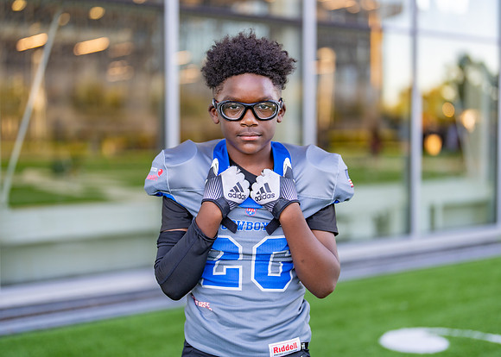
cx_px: 257
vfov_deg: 26.1
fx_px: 772
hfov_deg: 35.9
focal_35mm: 54
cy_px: 178
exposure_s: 1/400
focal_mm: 50
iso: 100
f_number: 1.2
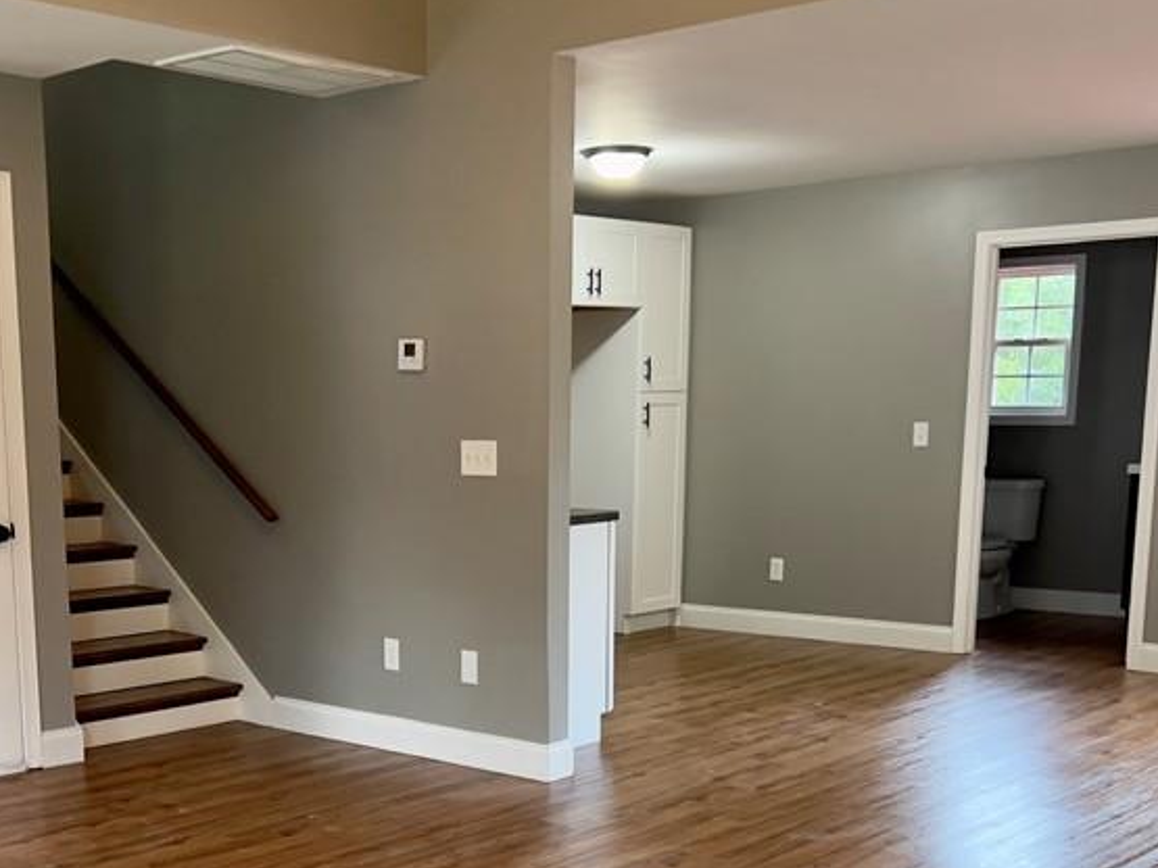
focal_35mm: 48
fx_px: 1605
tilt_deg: -11.3
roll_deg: +0.5
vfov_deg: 29.6
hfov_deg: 39.4
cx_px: 430
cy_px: 686
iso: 320
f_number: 1.5
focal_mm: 5.7
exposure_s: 1/60
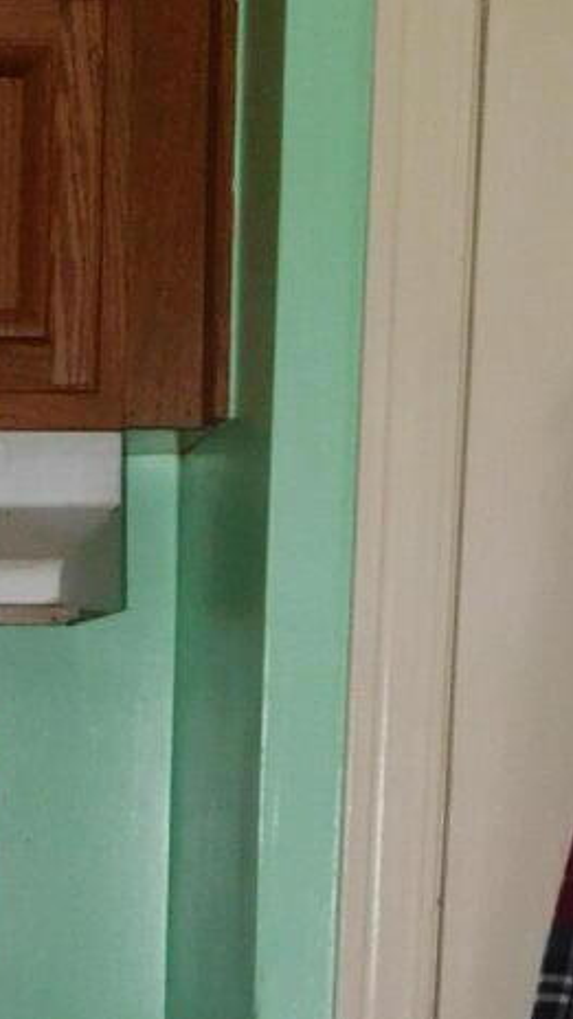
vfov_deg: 13.8
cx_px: -235
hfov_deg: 8.4
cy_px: 1737
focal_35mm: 141
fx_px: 3809
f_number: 3.2
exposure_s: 1/30
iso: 200
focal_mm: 5.3
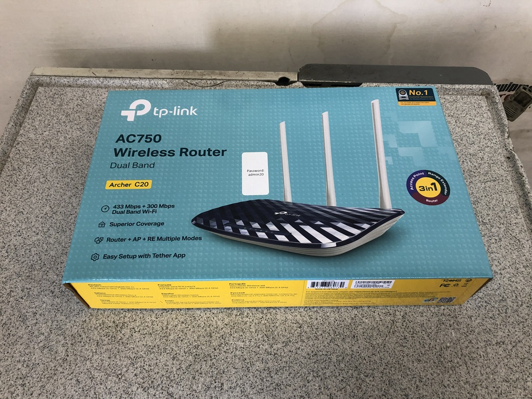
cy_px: 200
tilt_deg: -55.5
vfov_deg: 49.7
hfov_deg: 63.4
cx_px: 266
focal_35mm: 28
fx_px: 430
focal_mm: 3.99
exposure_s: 1/120
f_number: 1.8
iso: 50
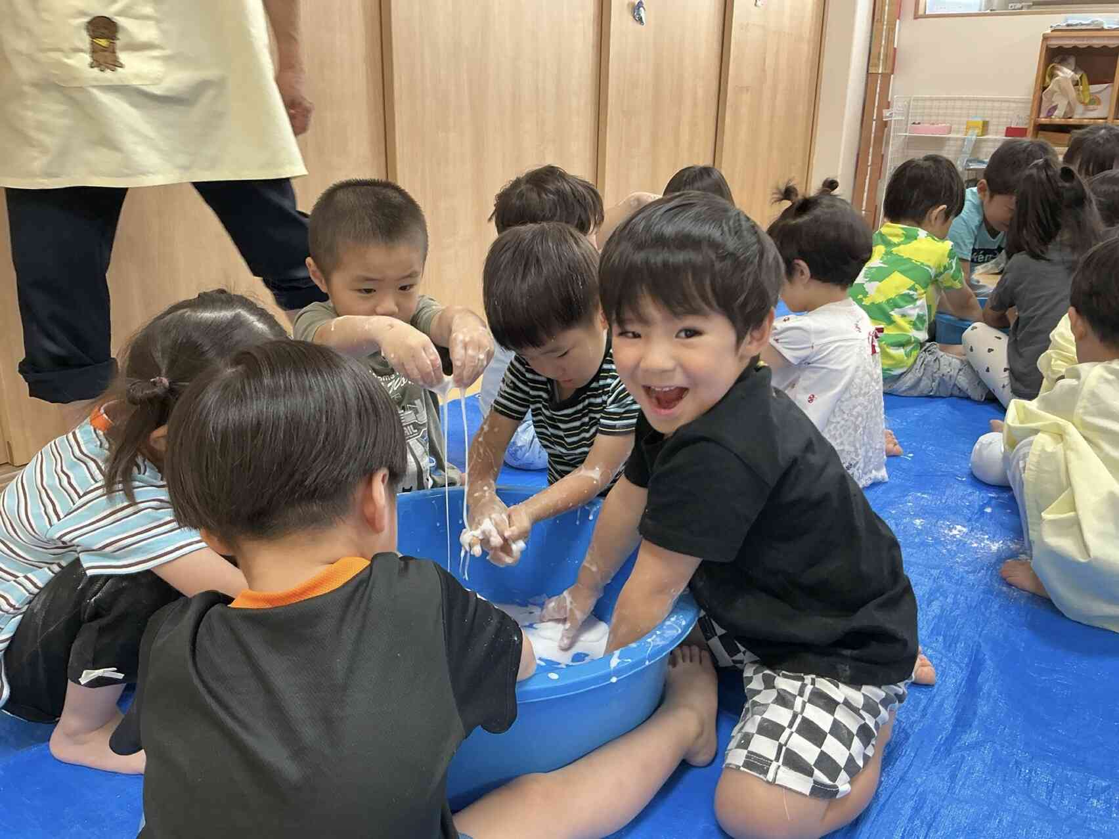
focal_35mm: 29
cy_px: 420
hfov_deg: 61.7
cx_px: 560
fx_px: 937
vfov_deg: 48.2
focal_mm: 3
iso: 64
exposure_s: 1/60
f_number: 1.8
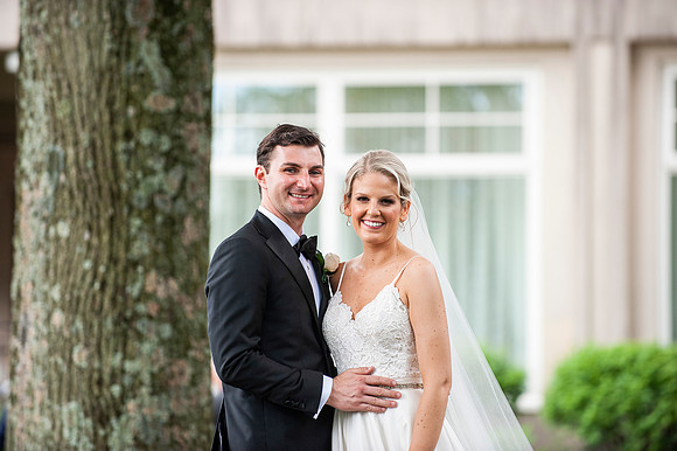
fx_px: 3759
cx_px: 338
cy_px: 226
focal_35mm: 200
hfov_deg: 10.3
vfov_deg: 6.9
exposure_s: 1/250
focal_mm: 200
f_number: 3.5
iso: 640
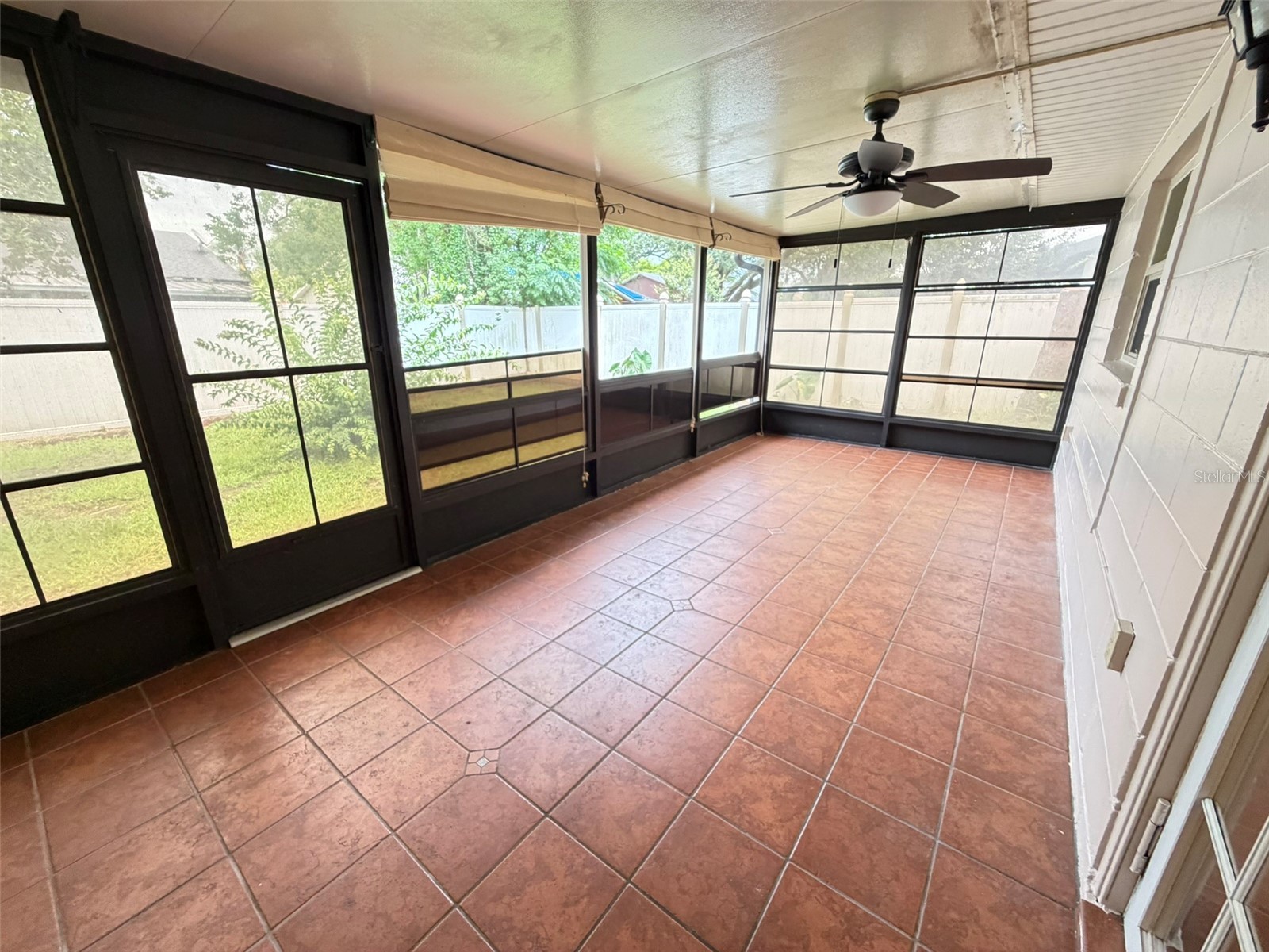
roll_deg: -0.5
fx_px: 513
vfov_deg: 85.7
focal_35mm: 14
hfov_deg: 102.1
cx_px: 634
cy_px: 476
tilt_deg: -17.8
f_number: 2.2
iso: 320
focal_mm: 2.22
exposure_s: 1/60
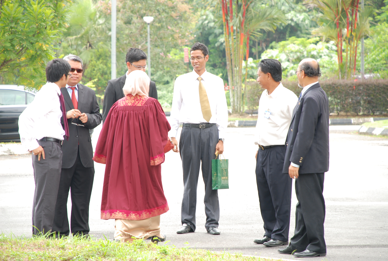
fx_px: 2187
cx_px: 194
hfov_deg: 10.1
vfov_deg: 6.8
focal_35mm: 202
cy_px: 130
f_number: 6.3
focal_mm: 135
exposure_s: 1/60
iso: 200
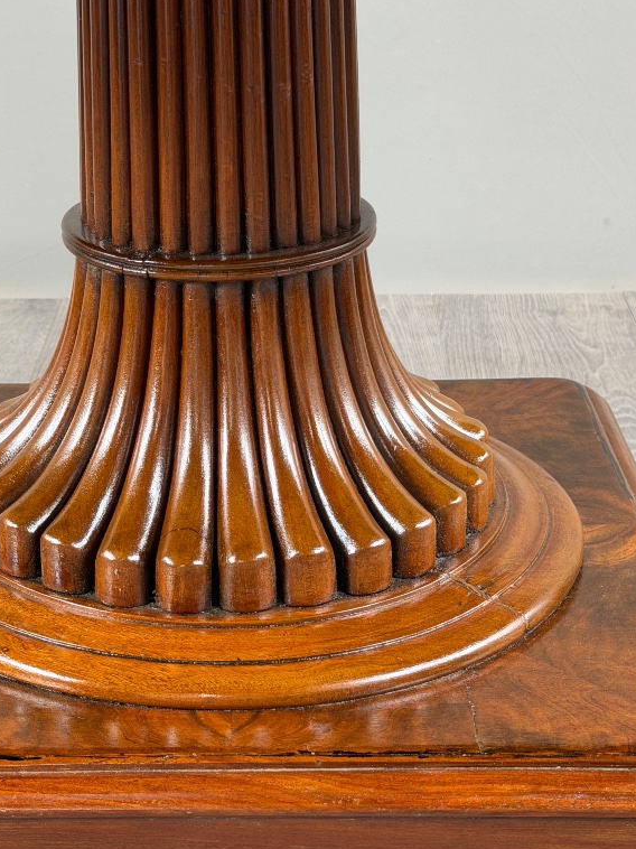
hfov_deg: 19.3
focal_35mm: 76
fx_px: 1863
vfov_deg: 25.7
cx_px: 218
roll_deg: +0.8
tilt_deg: -21.1
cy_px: 379
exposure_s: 1/50
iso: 250
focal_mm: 6.76
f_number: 1.78
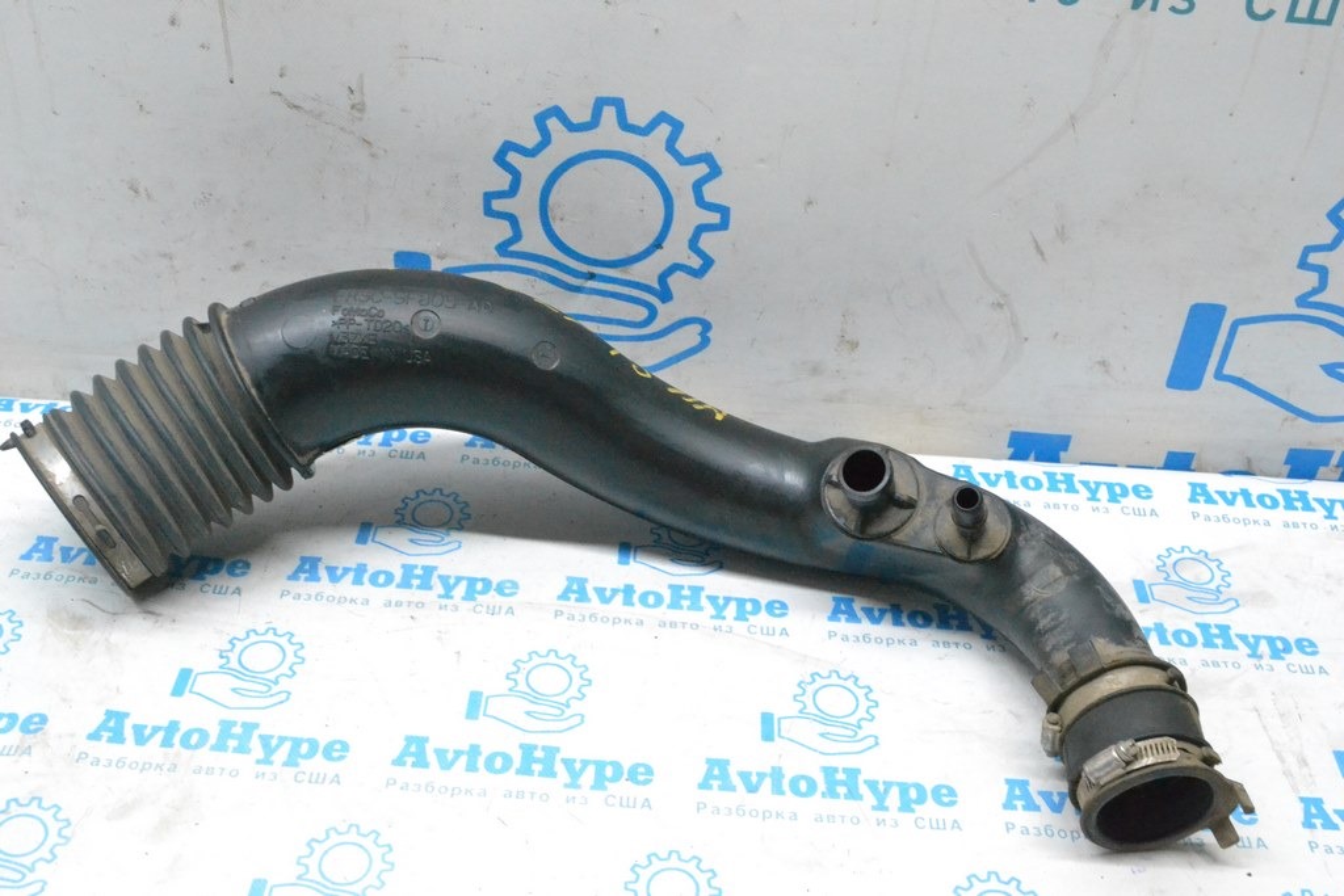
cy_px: 448
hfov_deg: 49.5
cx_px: 672
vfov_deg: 34.2
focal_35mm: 39
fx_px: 1456
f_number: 9
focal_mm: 26
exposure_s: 1/160
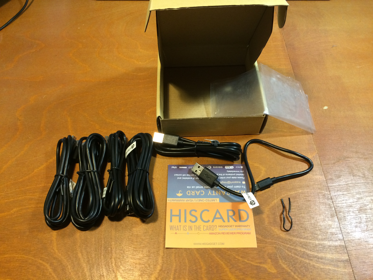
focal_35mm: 29
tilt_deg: -54.5
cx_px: 186
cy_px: 140
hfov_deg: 61.7
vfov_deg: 48.2
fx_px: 312
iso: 200
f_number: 2.2
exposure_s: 1/33
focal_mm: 4.15
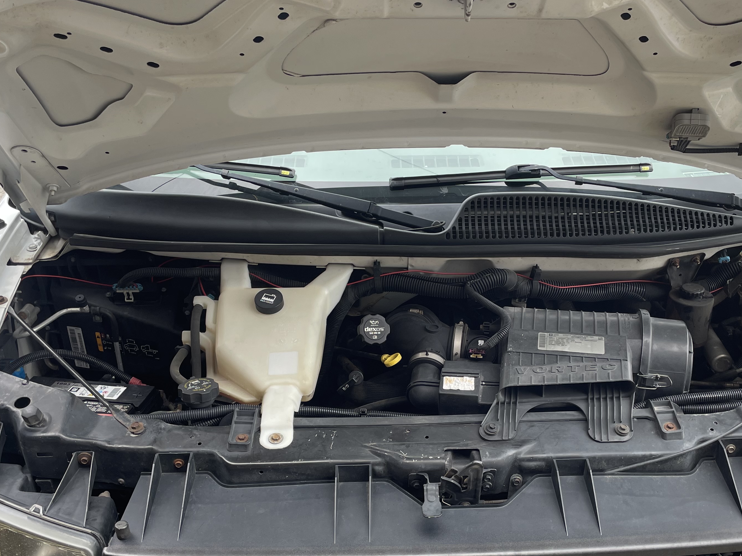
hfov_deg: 47.6
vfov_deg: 36.5
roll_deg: -2.5
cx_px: 438
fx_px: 836
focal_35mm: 39
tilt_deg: -28.4
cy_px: 359
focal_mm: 4.2
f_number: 1.6
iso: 32
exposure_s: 1/196
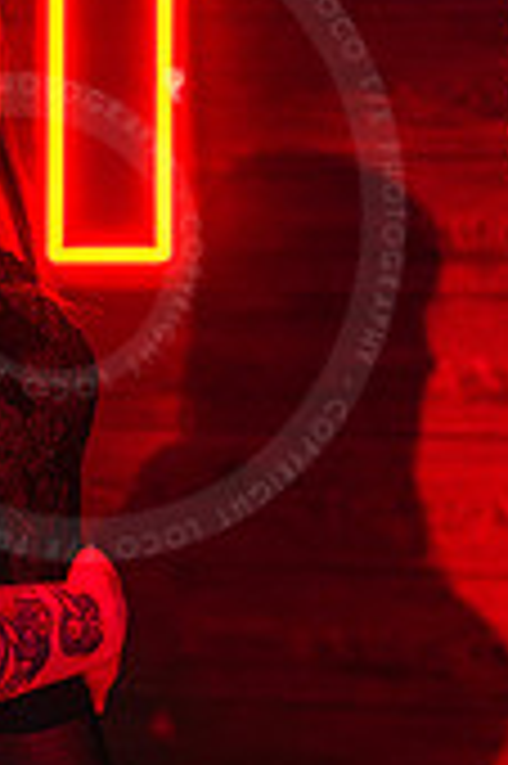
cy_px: 369
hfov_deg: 13.9
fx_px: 2078
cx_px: 94
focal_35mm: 98
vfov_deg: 20.8
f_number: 2
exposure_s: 1/250
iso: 1000
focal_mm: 37
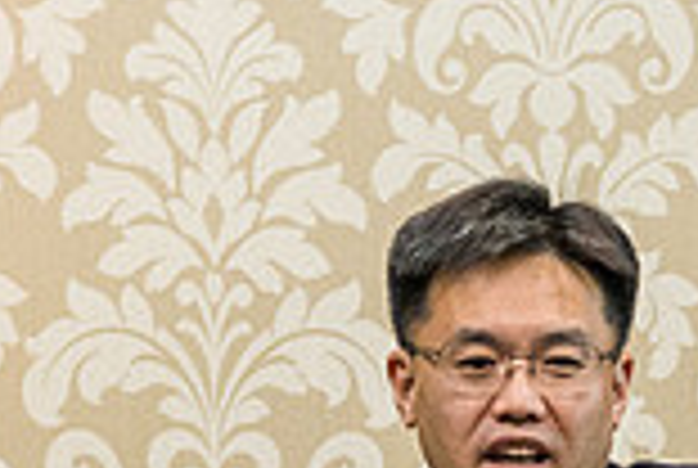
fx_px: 19387
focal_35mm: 998
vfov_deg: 1.4
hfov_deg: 2.1
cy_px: 853
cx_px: 176
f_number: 3.5
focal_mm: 178
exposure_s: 1/125
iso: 3200
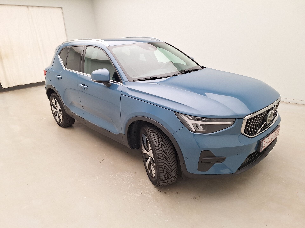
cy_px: 114
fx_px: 203
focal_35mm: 23
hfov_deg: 73.9
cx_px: 152
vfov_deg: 58.9
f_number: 1.8
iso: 64
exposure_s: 1/100
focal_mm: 5.54
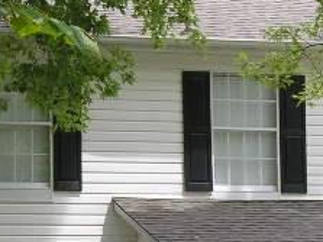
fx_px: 1585
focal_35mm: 170
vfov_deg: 8.7
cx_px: 172
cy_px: 225
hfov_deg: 11.6
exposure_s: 1/97.8
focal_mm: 9.3
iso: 50
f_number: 4.8
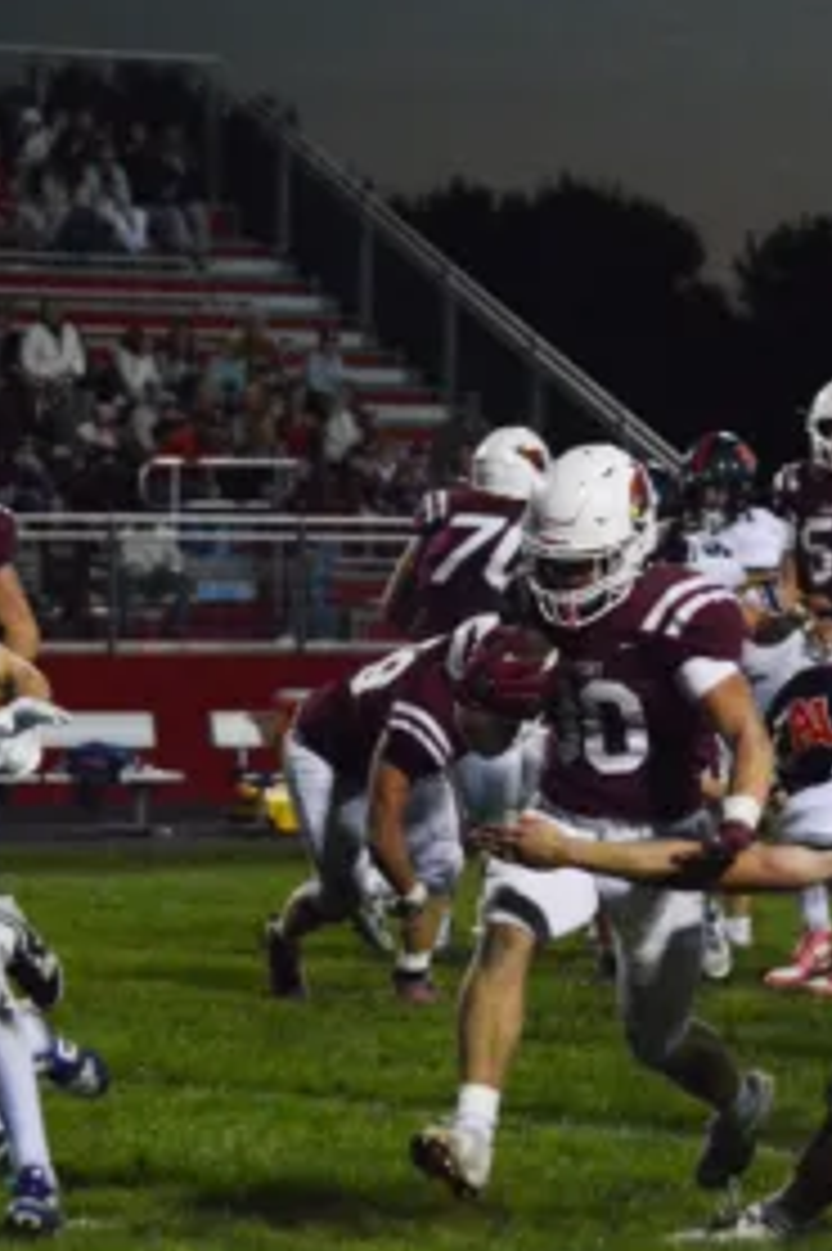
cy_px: 652
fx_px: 10544
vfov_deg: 6.8
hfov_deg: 4.5
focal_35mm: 304
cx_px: 600
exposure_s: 1/400
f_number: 4.8
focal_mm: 125
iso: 6400
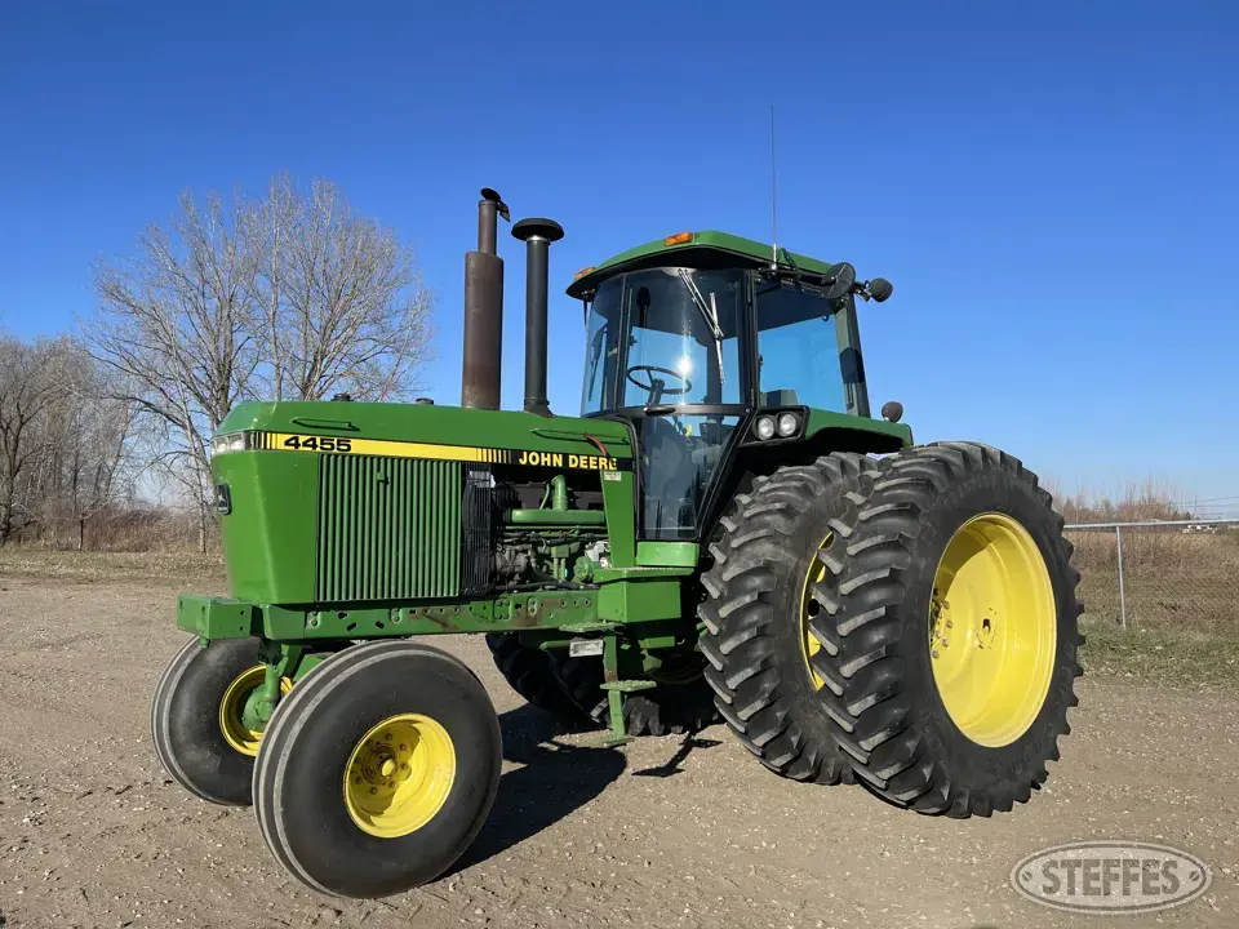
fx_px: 895
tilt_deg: +4.4
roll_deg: -0.1
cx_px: 620
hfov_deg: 69.4
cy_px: 464
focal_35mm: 25
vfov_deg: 54.9
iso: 32
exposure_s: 1/2924
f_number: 1.6
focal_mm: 5.1
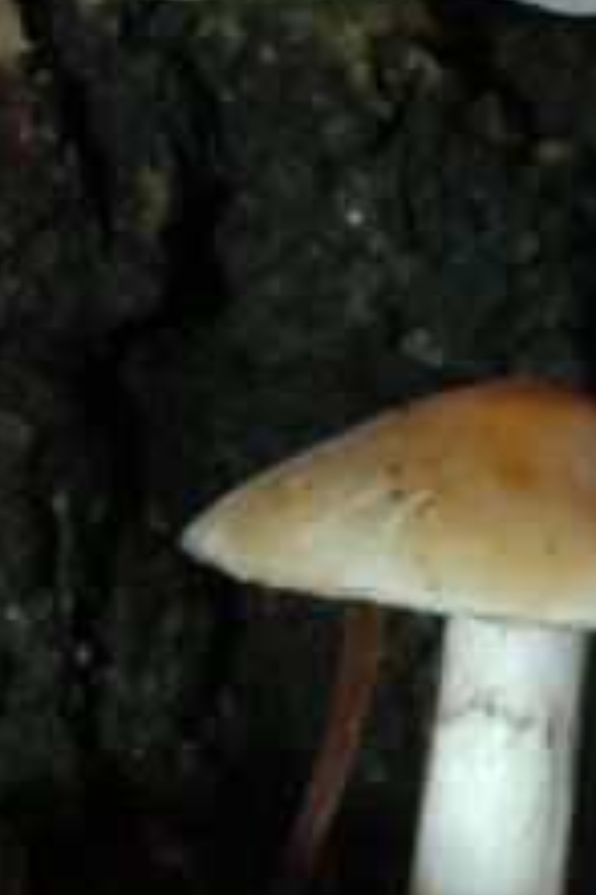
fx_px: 4104
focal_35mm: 165
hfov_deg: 8.2
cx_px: 657
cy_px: 425
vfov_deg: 12.5
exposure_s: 1/60
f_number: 16
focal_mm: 38
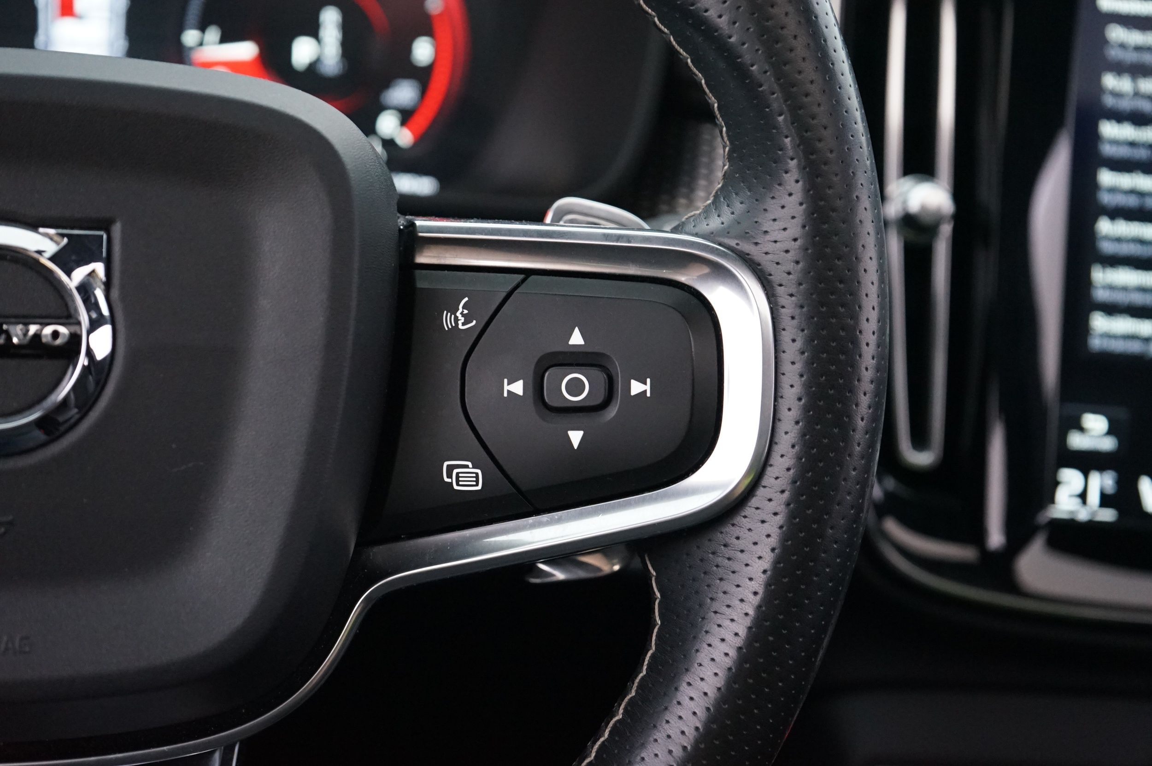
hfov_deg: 35.1
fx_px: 1822
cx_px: 576
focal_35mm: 57
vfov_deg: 23.7
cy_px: 383
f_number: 6.3
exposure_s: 1/10
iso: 4000
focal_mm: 57
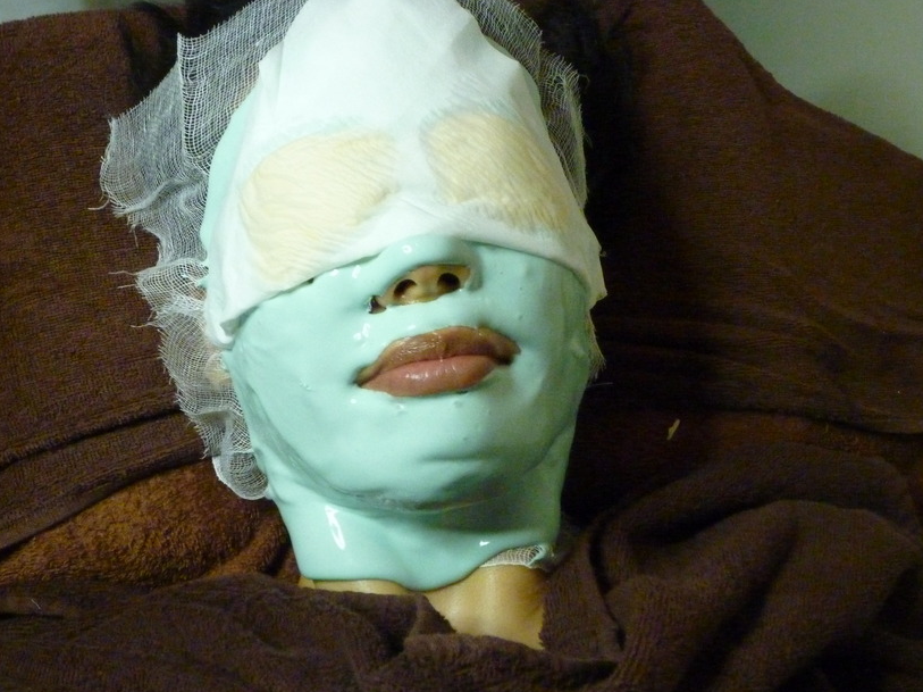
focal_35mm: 48
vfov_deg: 30.2
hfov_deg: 39.7
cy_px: 350
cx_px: 438
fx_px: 1279
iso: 800
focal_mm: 6.8
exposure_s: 1/30
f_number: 4
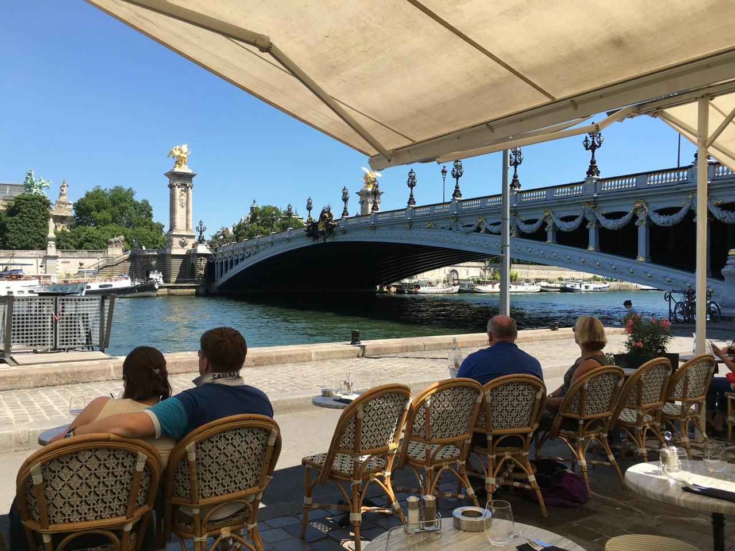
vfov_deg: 48.2
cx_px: 368
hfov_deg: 61.7
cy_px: 276
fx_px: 616
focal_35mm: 29
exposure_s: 1/986
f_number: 2.2
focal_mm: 4.15
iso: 25
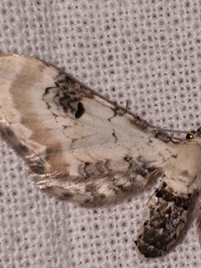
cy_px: 205
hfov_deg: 26.3
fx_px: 418
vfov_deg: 34.7
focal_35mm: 54
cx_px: 171
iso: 50
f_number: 2.4
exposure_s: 1/2353
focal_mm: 4.3
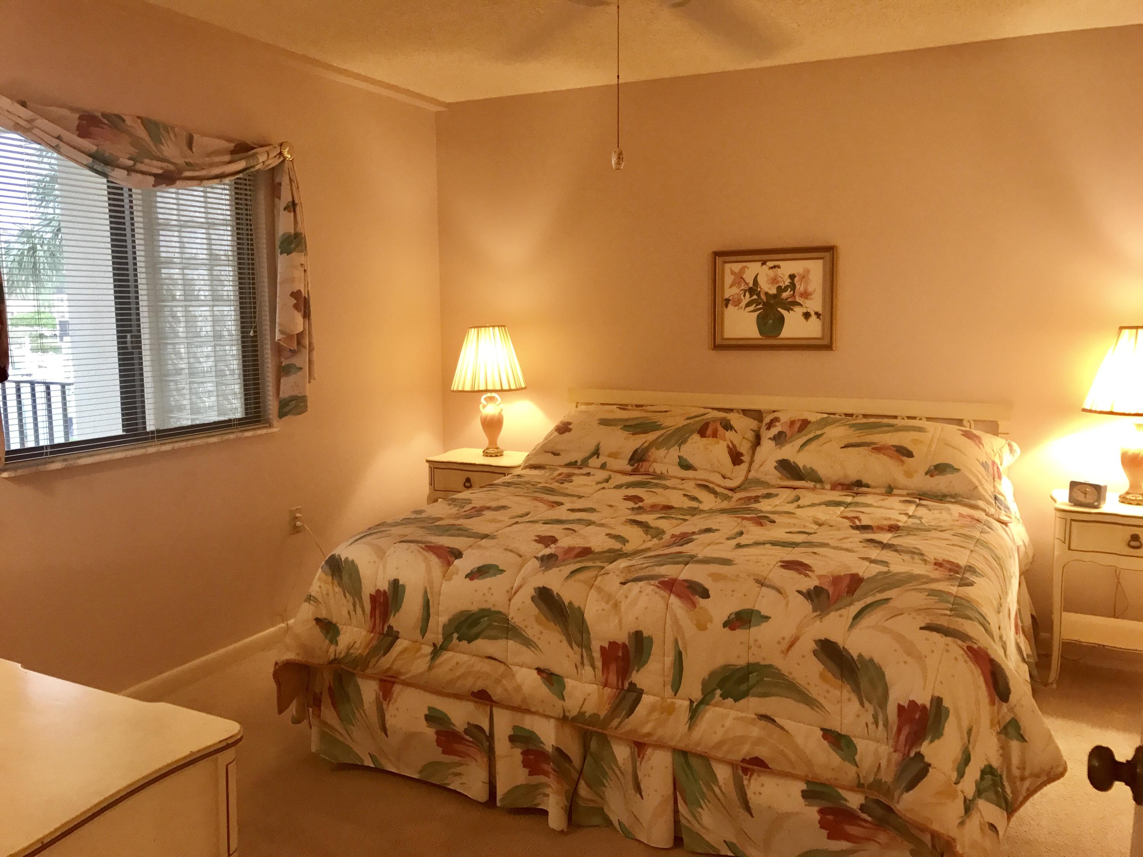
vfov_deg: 49.7
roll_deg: +0.4
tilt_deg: -7.2
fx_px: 925
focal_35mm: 28
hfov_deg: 63.4
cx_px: 572
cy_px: 428
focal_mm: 3.99
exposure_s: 1/30
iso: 80
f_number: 1.8
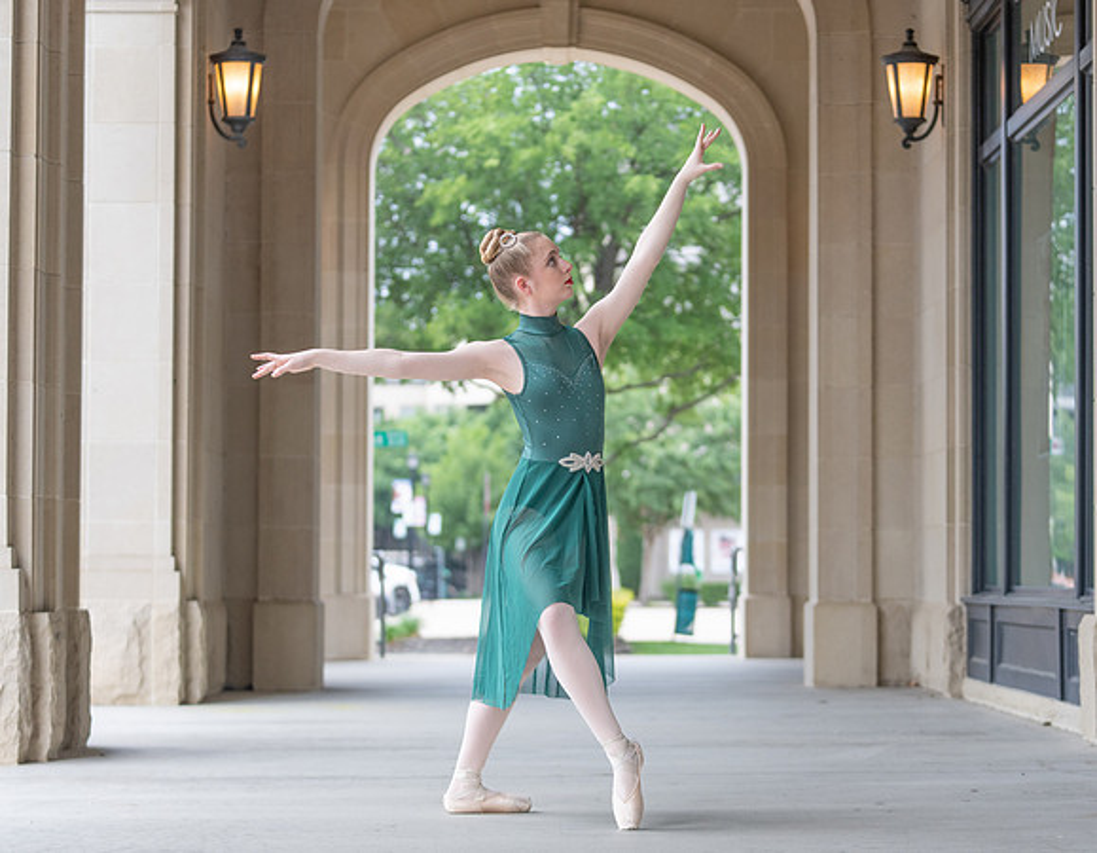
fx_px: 2814
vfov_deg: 17.2
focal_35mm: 88
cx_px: 560
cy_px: 465
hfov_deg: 22.1
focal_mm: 70
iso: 320
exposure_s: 1/320
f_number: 2.8
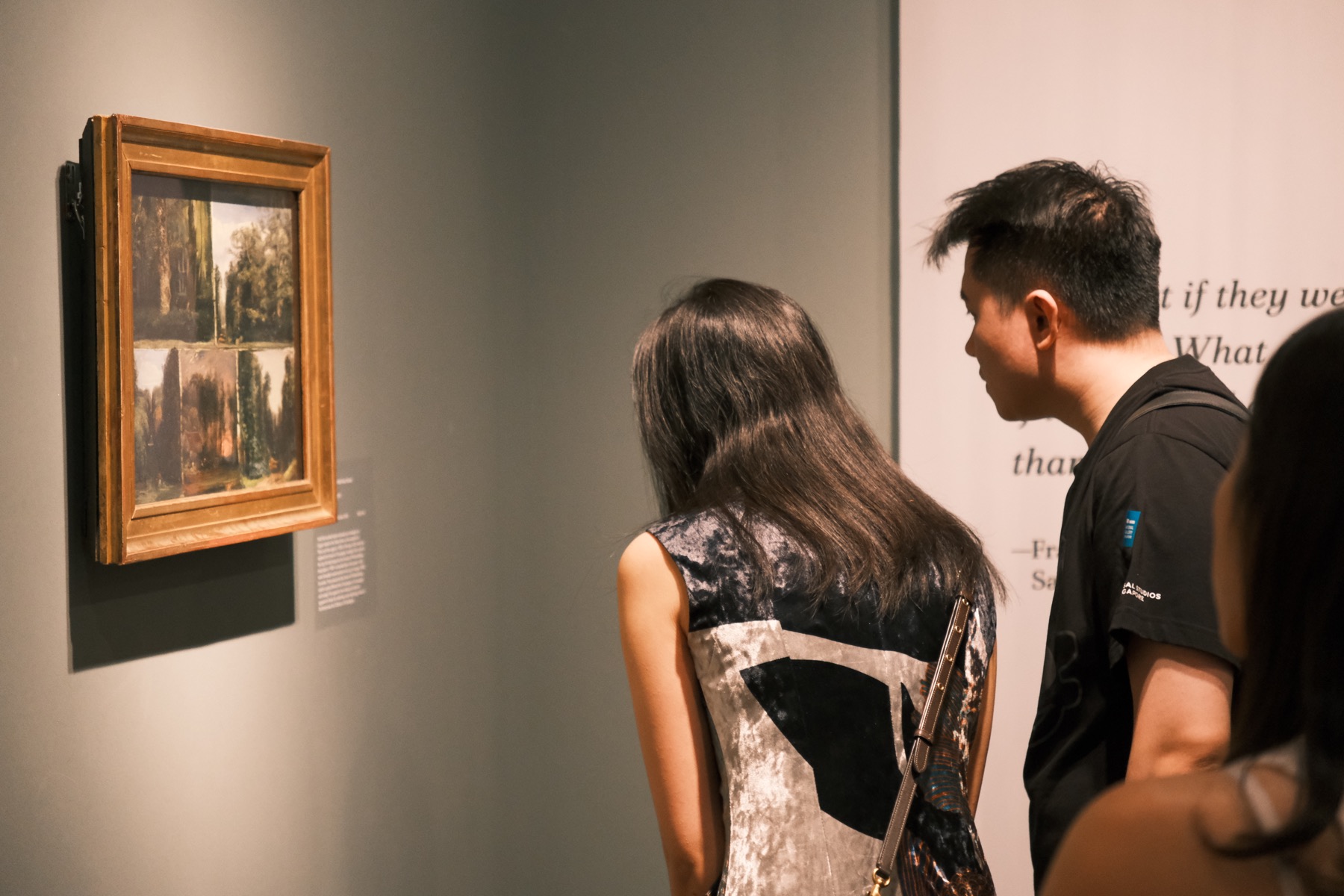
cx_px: 672
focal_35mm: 70
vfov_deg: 19.5
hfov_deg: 28.8
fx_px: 2613
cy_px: 448
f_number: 2.8
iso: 4000
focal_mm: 46.5
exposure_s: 1/50
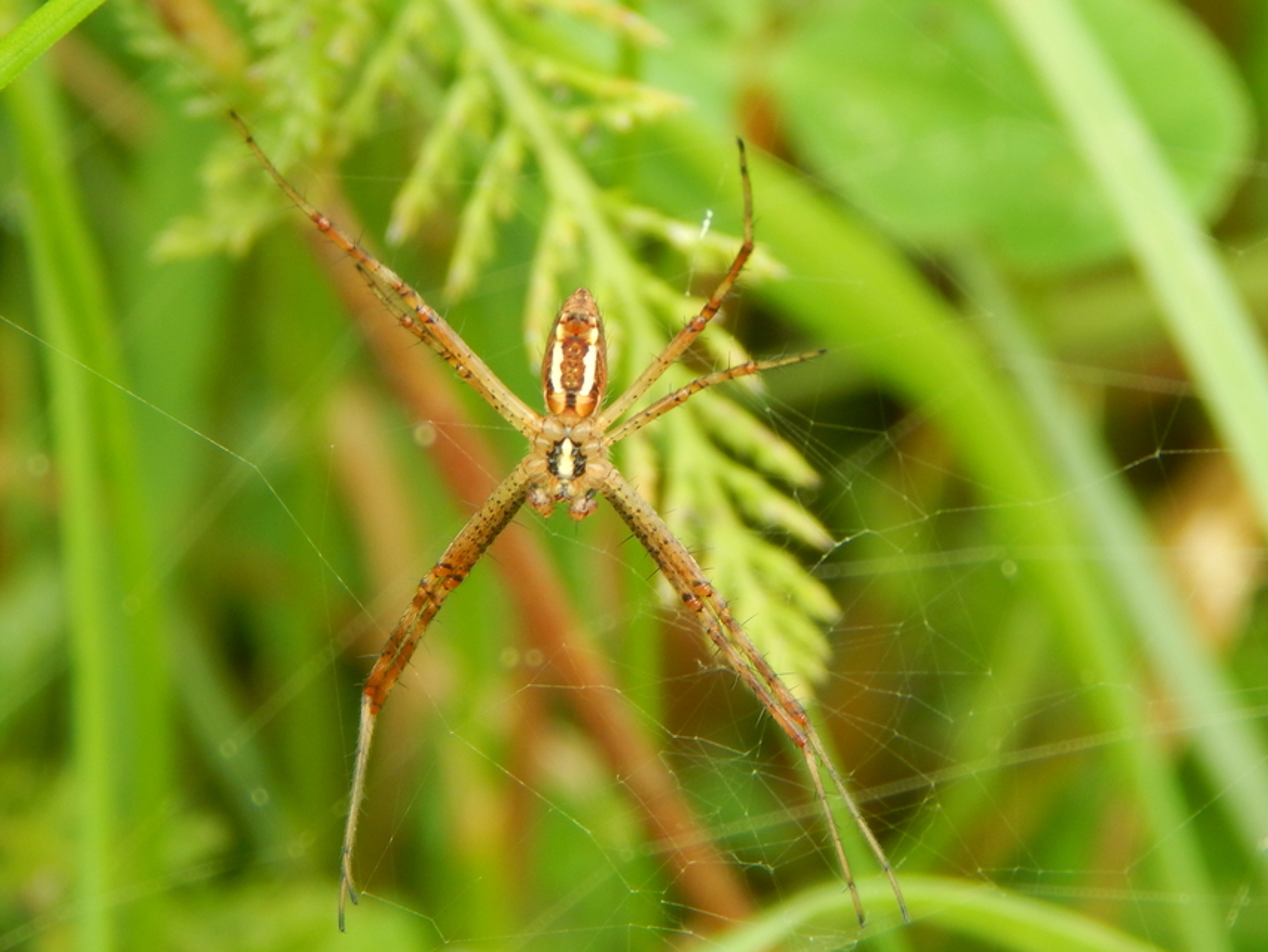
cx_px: 634
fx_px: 4799
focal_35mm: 131
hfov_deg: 15.1
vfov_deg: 11.3
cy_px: 476
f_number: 4.8
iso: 125
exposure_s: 1/100
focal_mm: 23.4
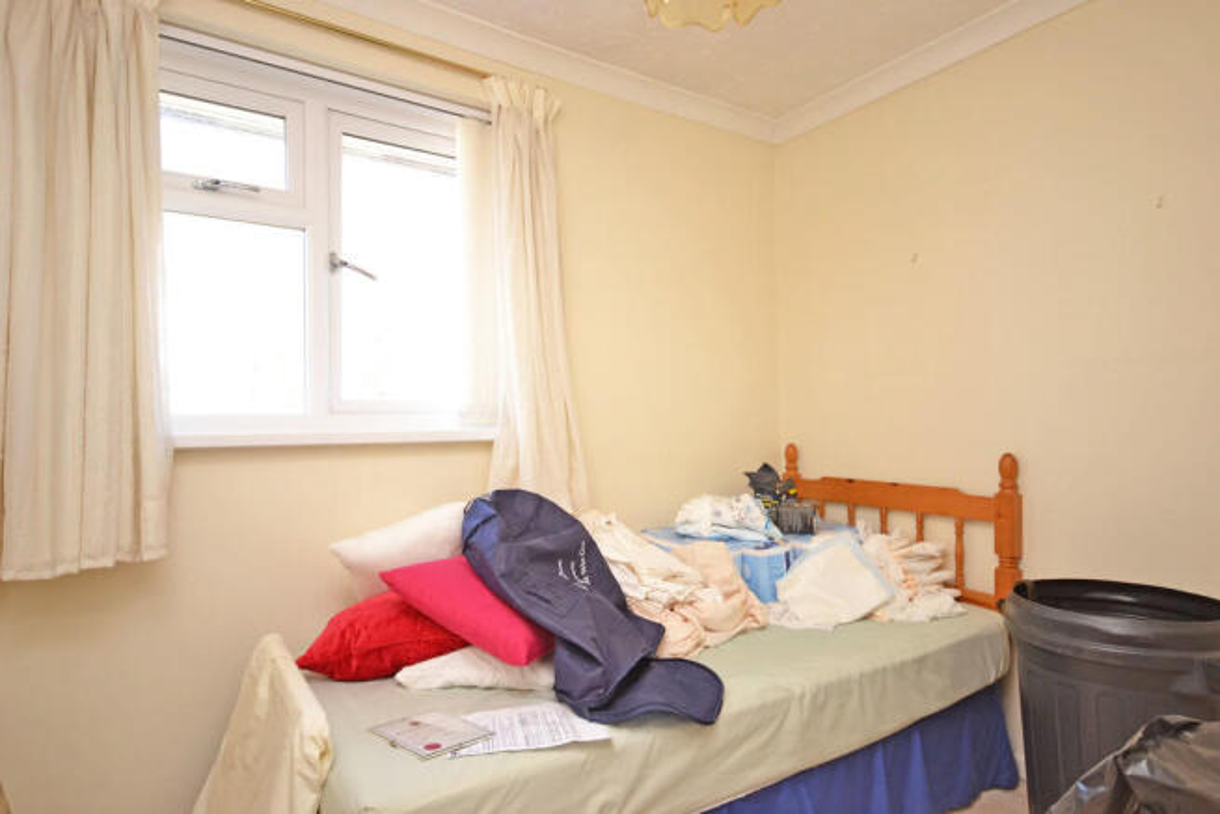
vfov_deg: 63.2
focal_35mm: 20
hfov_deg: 85.4
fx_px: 661
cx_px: 610
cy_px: 407
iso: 400
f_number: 4.5
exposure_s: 1/80
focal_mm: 13
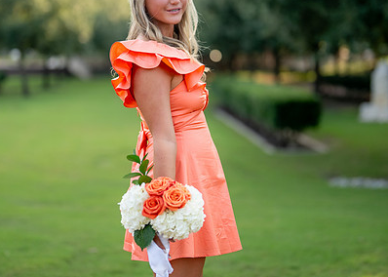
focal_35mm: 81
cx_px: 175
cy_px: 91
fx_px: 892
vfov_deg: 17.6
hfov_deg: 24.5
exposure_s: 1/2000
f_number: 1.2
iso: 200
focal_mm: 50
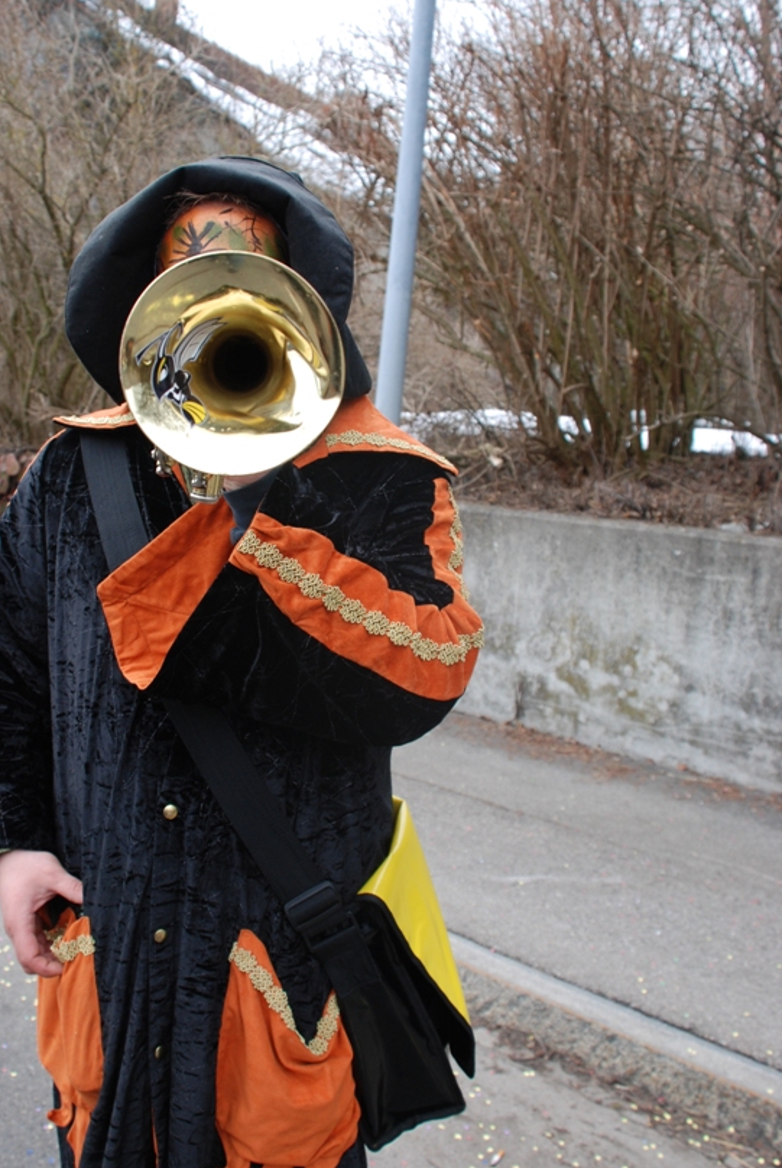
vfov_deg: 50.6
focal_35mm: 38
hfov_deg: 35.0
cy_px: 528
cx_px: 297
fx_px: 1234
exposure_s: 1/100
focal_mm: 20
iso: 200
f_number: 5
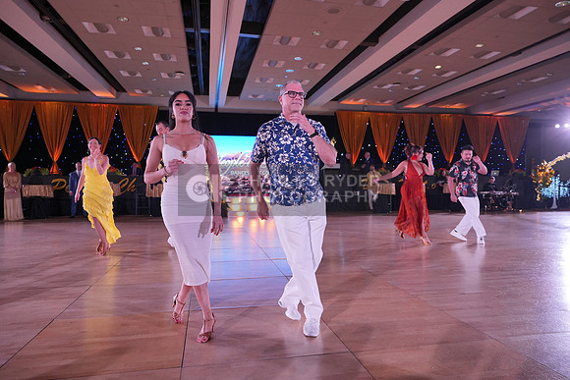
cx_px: 285
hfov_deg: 71.5
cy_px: 190
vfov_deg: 51.3
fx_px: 396
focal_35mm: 25
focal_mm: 25
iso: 2000
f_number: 4
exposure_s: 1/400
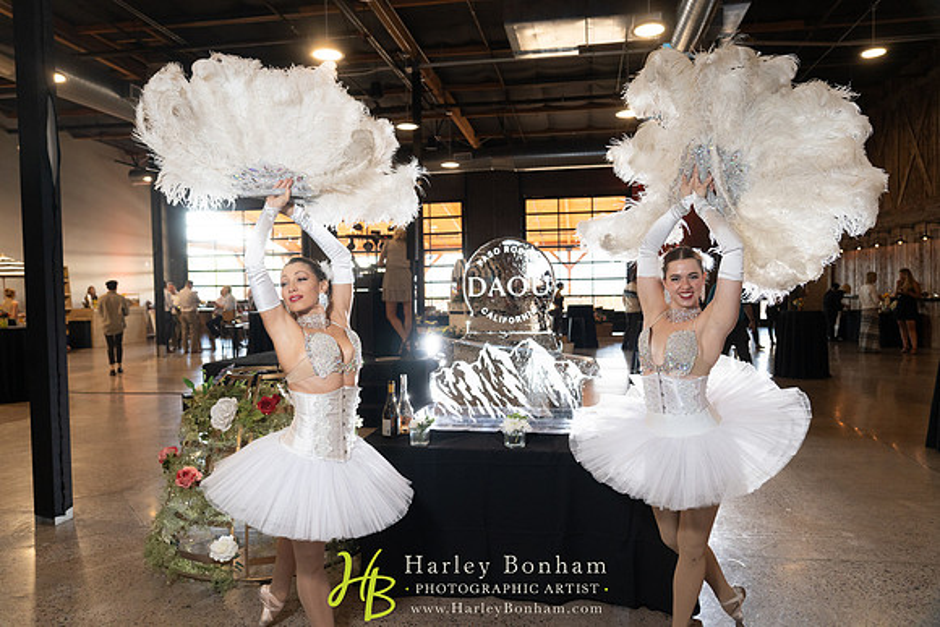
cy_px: 314
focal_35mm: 26
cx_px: 470
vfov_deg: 49.6
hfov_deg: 69.4
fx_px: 679
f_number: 4
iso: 1600
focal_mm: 26
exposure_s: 1/100
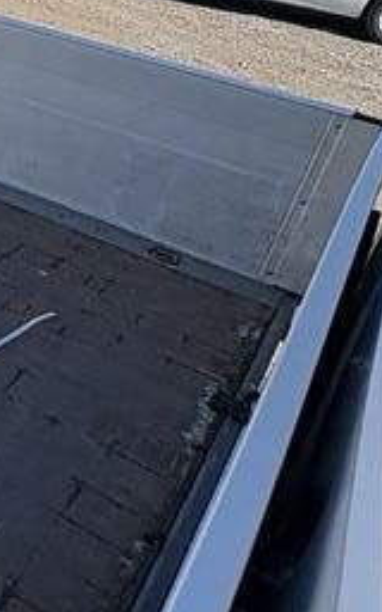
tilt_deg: -25.8
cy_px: 175
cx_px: -301
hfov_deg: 19.1
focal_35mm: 52
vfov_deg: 38.1
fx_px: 866
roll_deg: -4.7
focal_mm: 2.22
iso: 64
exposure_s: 1/1048
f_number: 2.2
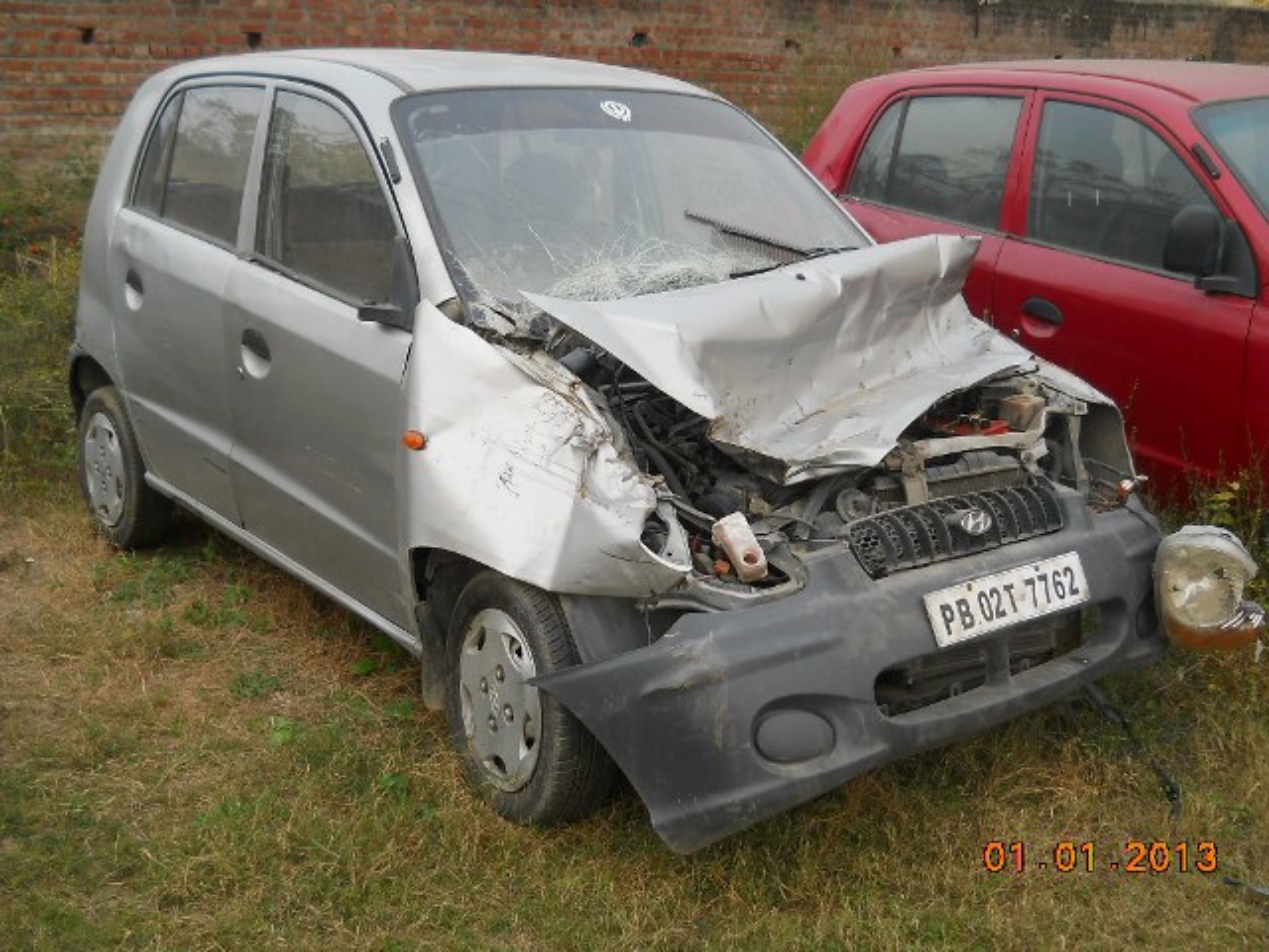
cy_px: 476
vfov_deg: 35.1
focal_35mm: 41
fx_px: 1503
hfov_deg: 45.8
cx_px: 634
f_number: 3.1
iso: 80
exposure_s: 1/80
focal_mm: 6.72
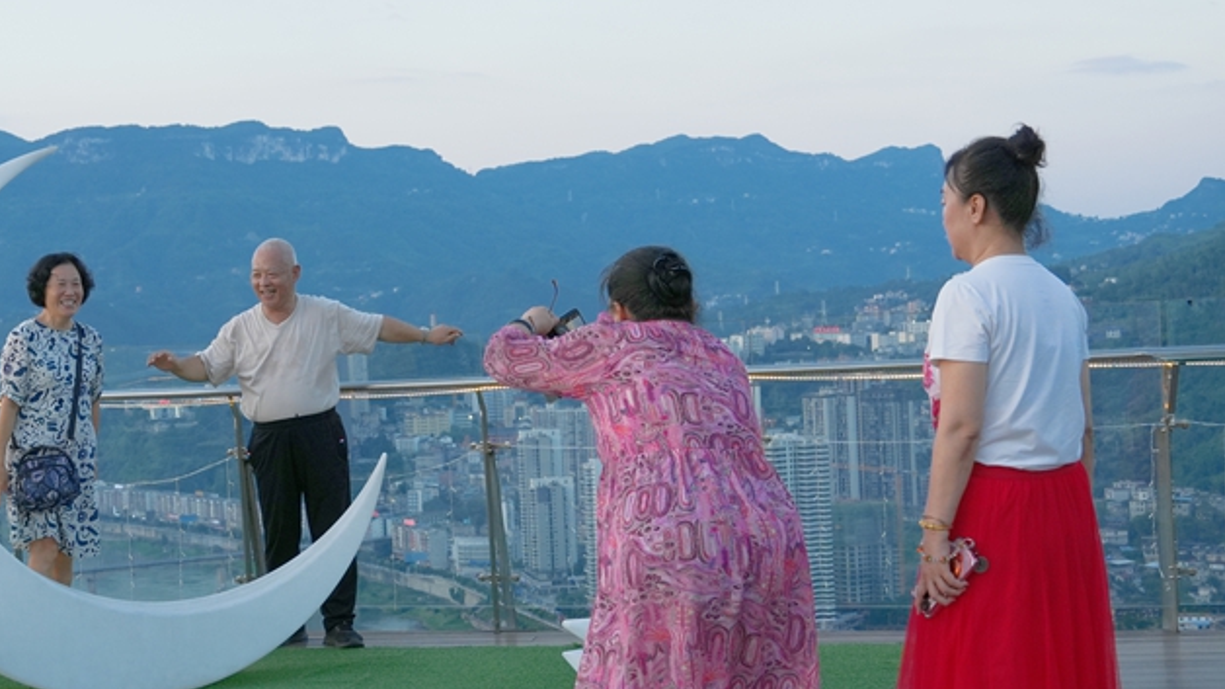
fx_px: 2208
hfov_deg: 30.9
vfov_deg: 17.7
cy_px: 346
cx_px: 456
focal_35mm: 68
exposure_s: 1/250
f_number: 5.6
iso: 400
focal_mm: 34
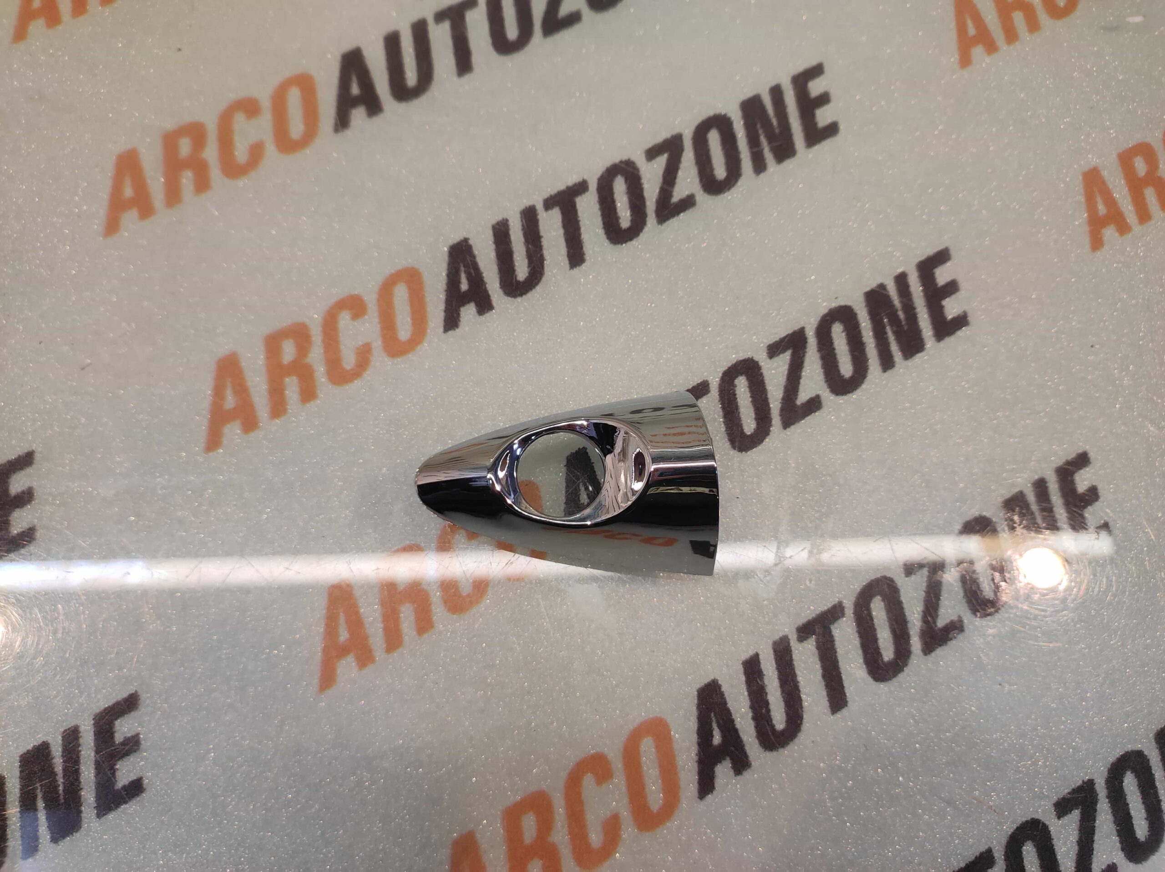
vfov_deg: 74.7
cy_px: 436
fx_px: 572
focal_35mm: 17
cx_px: 582
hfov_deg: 91.1
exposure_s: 1/50
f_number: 1.79
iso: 130
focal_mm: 4.74
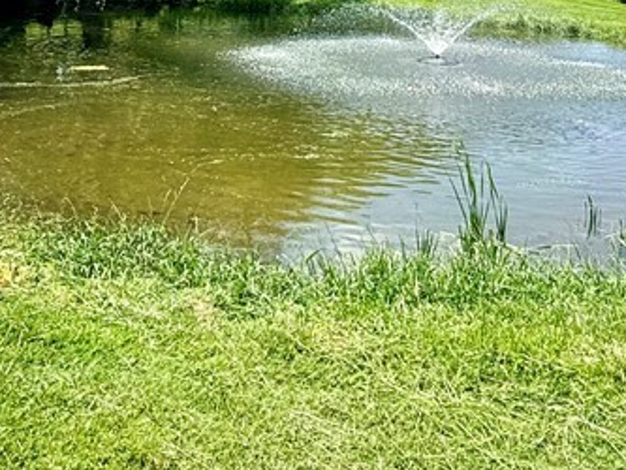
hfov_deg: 43.8
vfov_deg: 29.8
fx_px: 778
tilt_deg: +3.3
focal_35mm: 43
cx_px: 288
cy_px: -64
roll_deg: -0.3
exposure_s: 1/1745
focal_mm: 2.22
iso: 64
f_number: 2.2
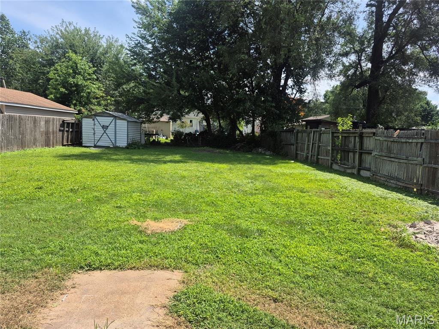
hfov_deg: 73.9
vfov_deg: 58.9
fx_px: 292
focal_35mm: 23
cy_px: 164
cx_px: 220
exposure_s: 1/1260
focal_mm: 5.4
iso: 25
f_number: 1.8
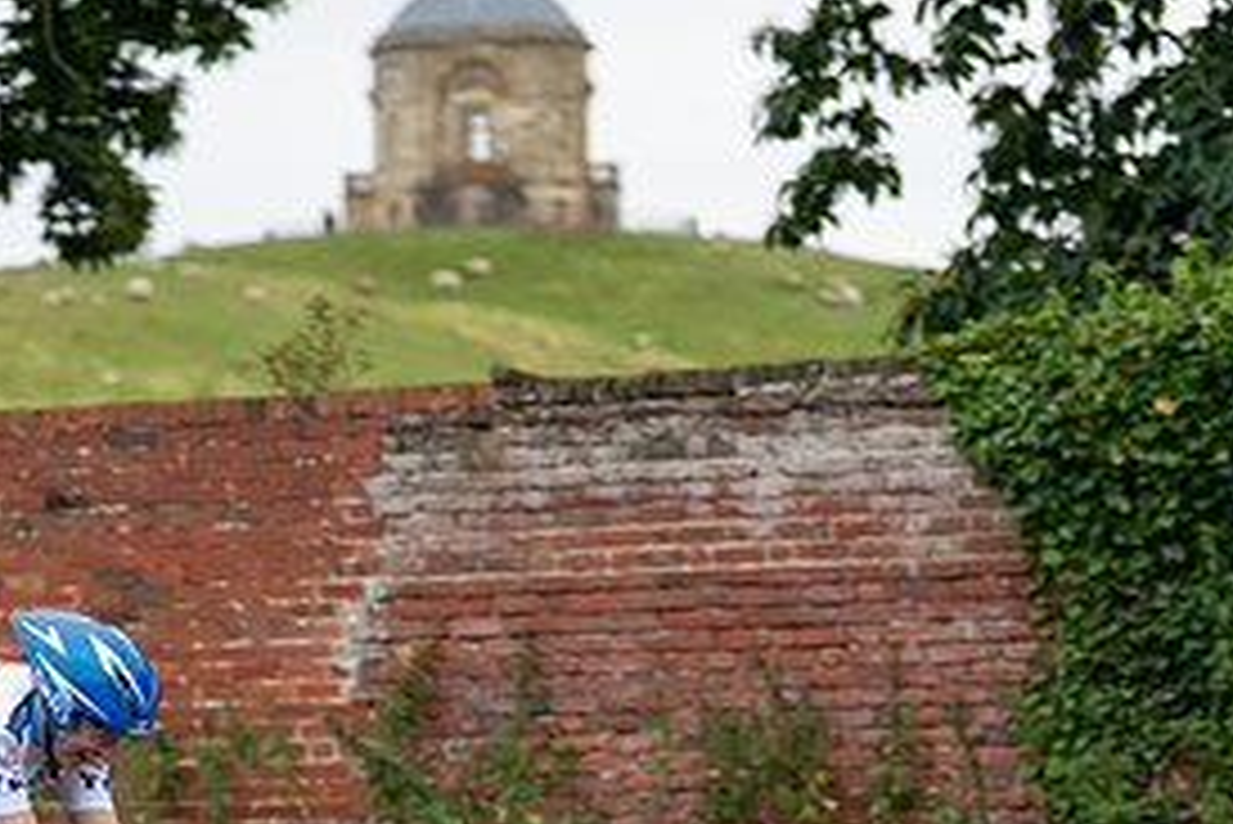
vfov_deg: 7.7
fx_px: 6099
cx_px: -22
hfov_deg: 11.4
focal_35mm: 178
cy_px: 709
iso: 1000
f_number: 2.8
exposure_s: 1/800
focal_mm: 84
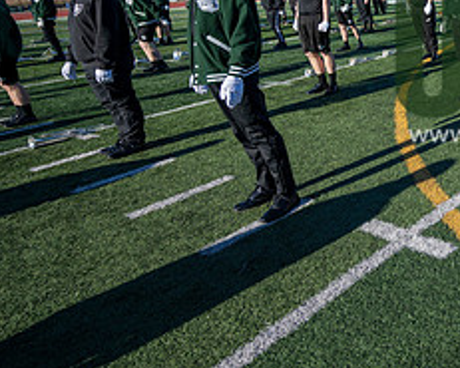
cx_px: 546
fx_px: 449
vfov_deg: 42.2
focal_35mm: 33
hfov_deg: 39.7
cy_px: 65
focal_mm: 14
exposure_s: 1/2000
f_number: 4
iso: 160
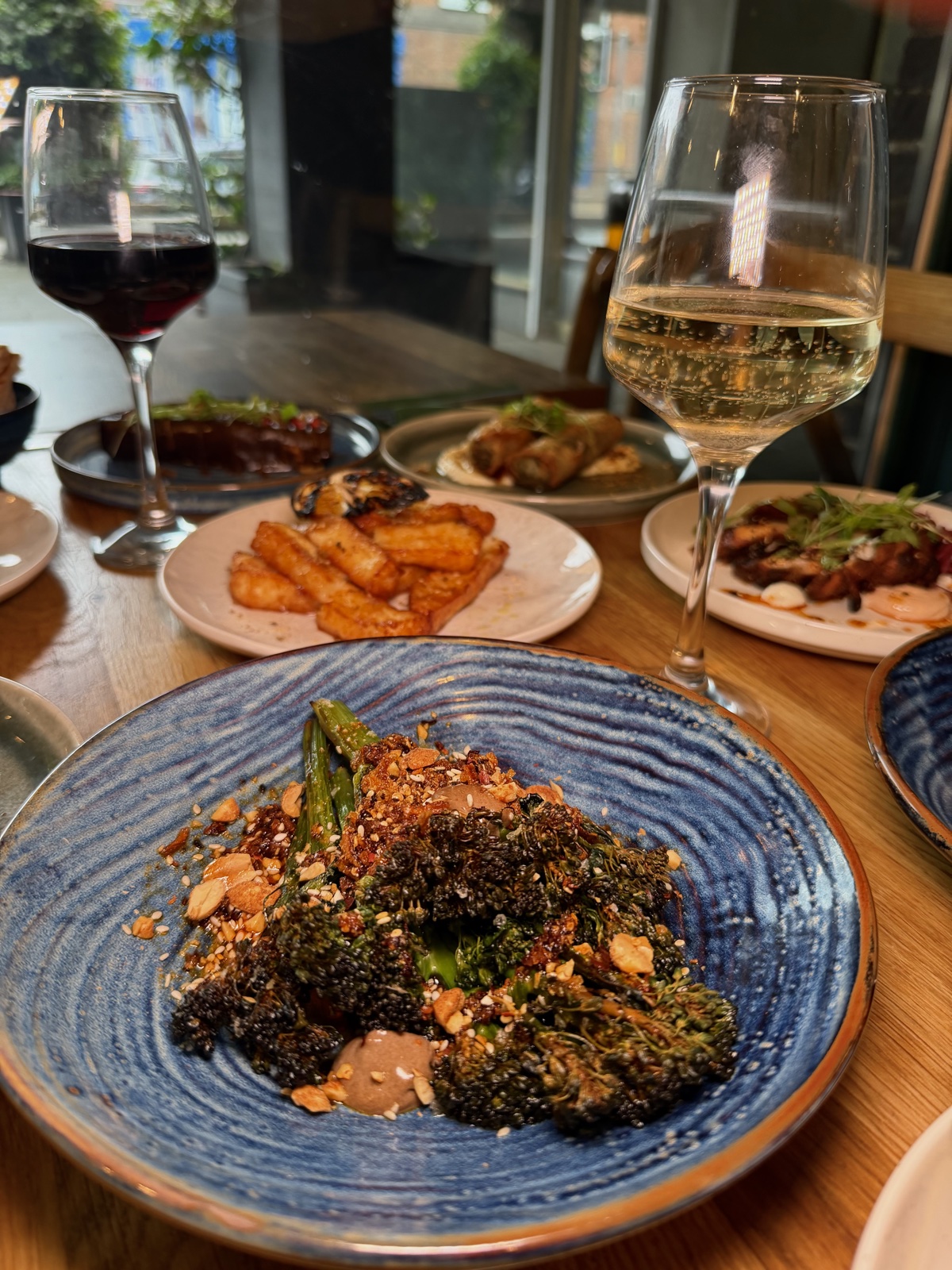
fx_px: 880
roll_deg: -2.0
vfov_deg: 71.6
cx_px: 476
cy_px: 635
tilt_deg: -26.5
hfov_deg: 56.8
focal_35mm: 24
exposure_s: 1/121
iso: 160
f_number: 1.78
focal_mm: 6.76
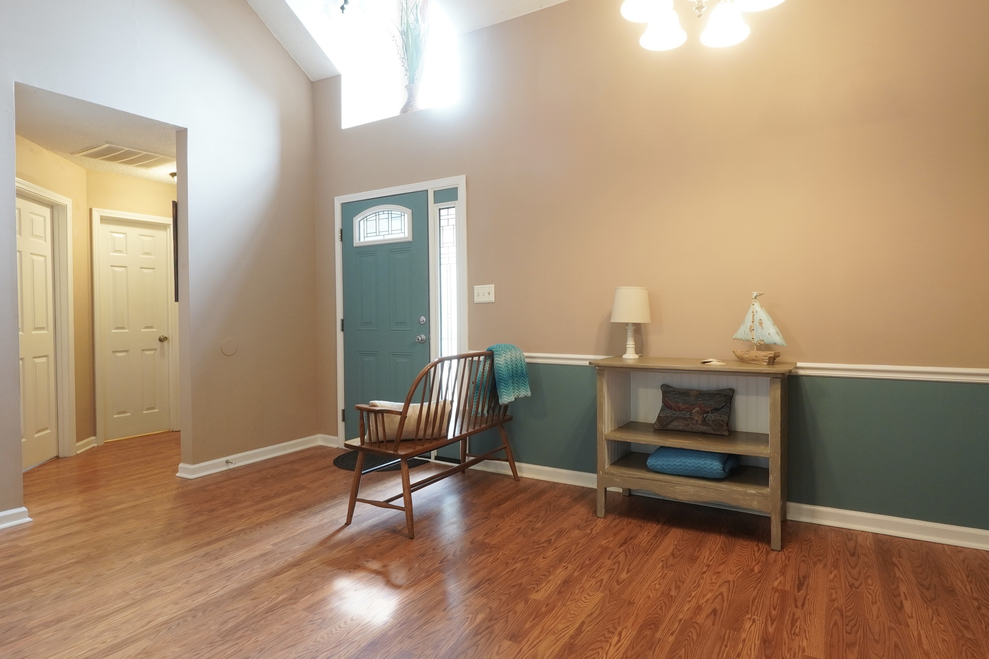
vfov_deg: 61.9
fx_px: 549
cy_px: 324
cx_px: 524
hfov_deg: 83.9
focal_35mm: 20
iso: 400
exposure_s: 1/5
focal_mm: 10
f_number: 7.1
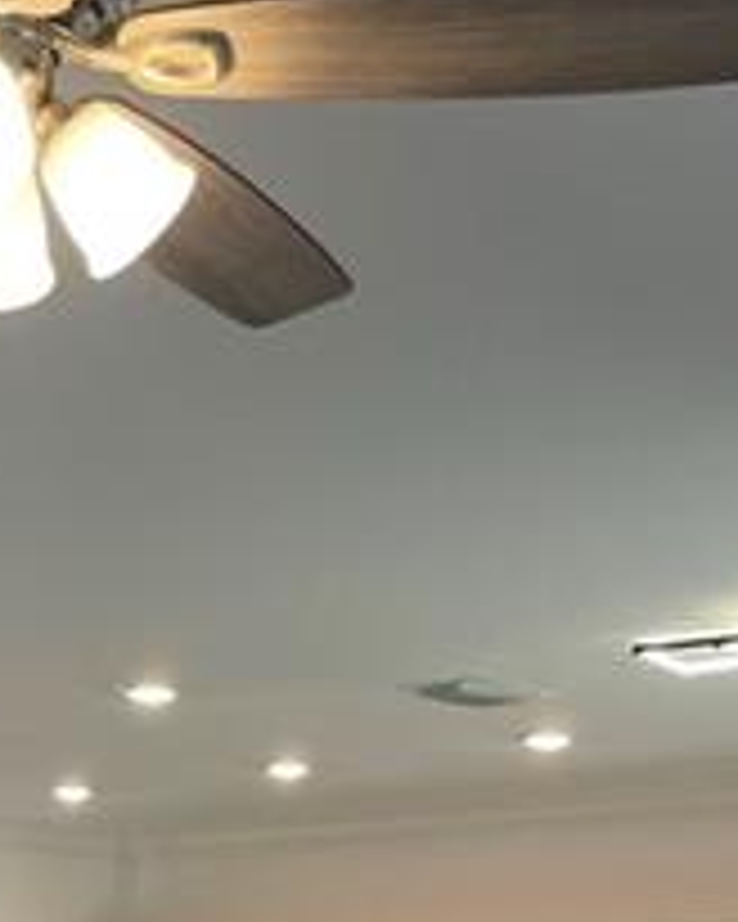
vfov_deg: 17.6
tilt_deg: -7.1
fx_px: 2594
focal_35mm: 95
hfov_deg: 15.8
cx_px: -72
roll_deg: -2.1
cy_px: 1471
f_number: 1.6
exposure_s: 1/120
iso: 80
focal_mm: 4.2
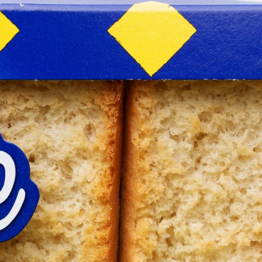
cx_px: 120
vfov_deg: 8.6
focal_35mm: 202
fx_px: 1730
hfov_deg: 8.7
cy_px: 219
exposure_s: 1/200
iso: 125
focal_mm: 50
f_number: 8
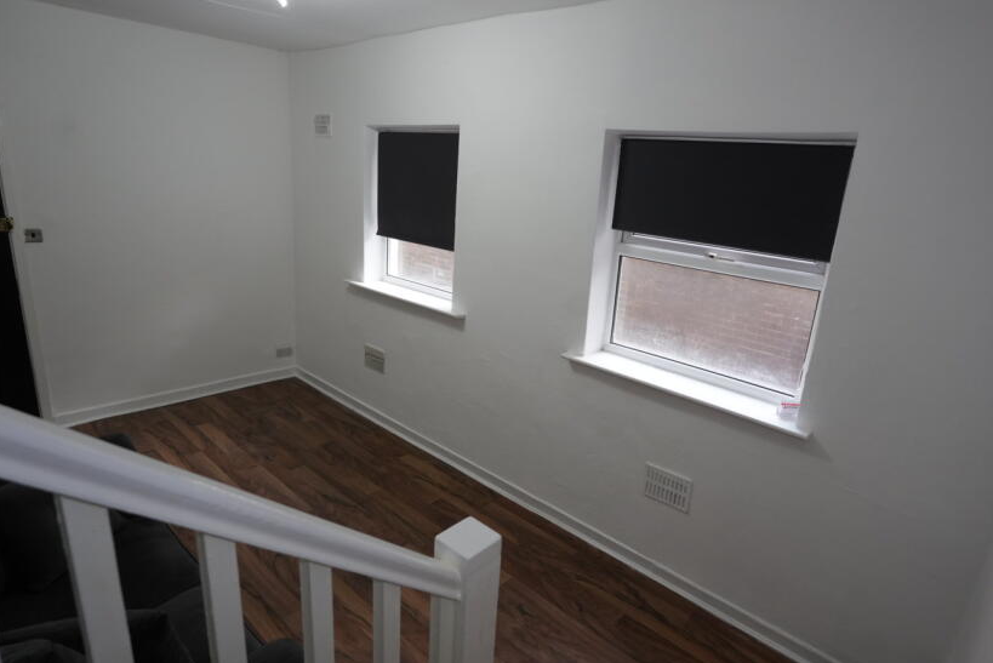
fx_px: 552
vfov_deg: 62.0
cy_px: 327
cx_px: 558
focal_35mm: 20
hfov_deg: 83.6
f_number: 4
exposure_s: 1/160
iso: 1250
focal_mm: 16
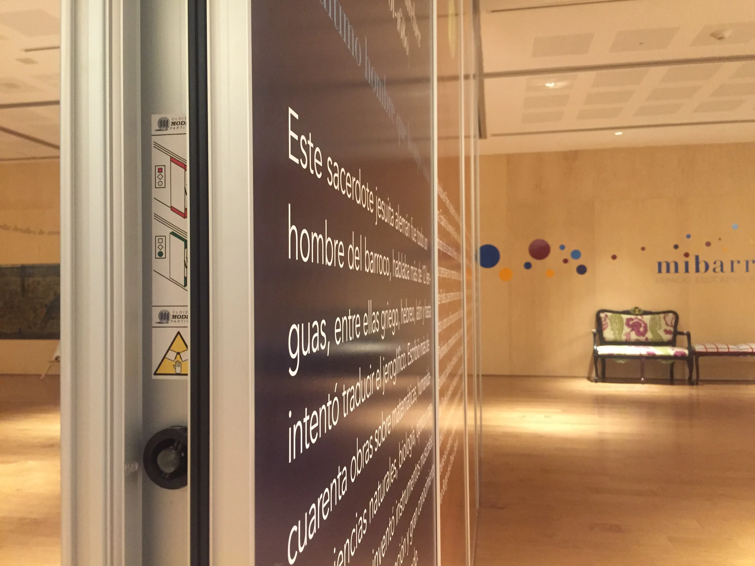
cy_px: 283
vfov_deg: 48.2
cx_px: 378
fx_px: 633
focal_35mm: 29
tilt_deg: +0.2
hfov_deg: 61.7
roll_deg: -1.2
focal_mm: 4.15
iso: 250
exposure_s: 1/17
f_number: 2.2
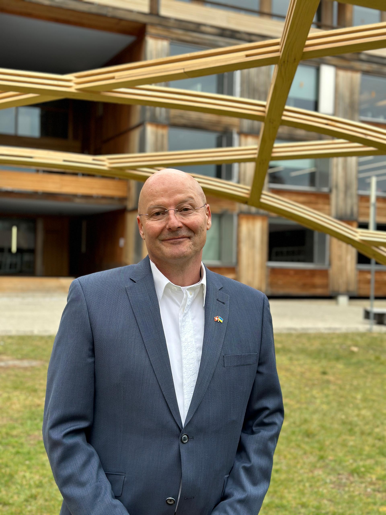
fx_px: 714
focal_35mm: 48
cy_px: 258
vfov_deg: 39.7
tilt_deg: +0.8
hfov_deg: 30.3
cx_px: 193
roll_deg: -1.3
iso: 80
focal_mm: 6.86
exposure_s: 1/864
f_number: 1.78
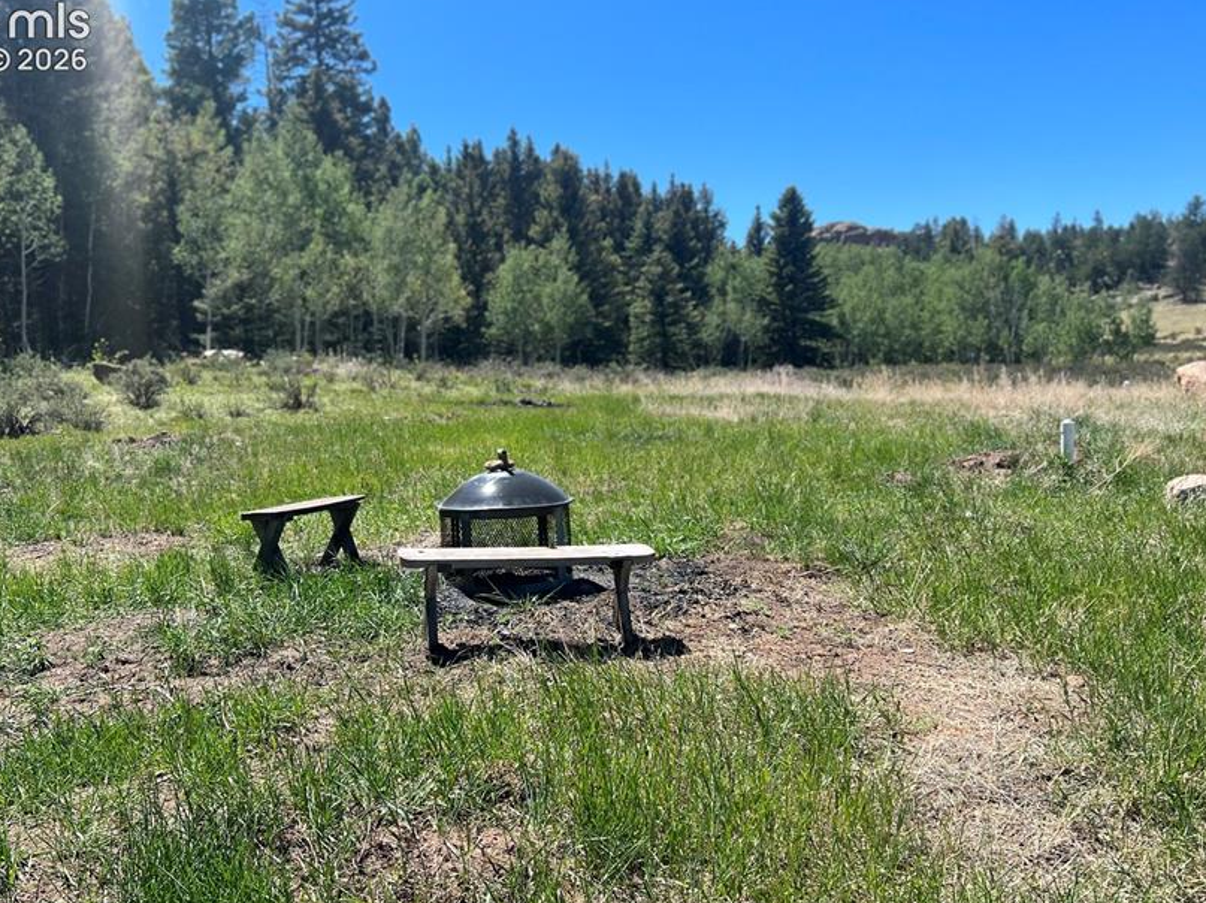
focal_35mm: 33
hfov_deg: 55.3
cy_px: 512
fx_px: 1149
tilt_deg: -8.7
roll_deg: +2.9
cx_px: 563
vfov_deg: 42.8
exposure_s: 1/2632
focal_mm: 5.7
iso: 50
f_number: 1.5
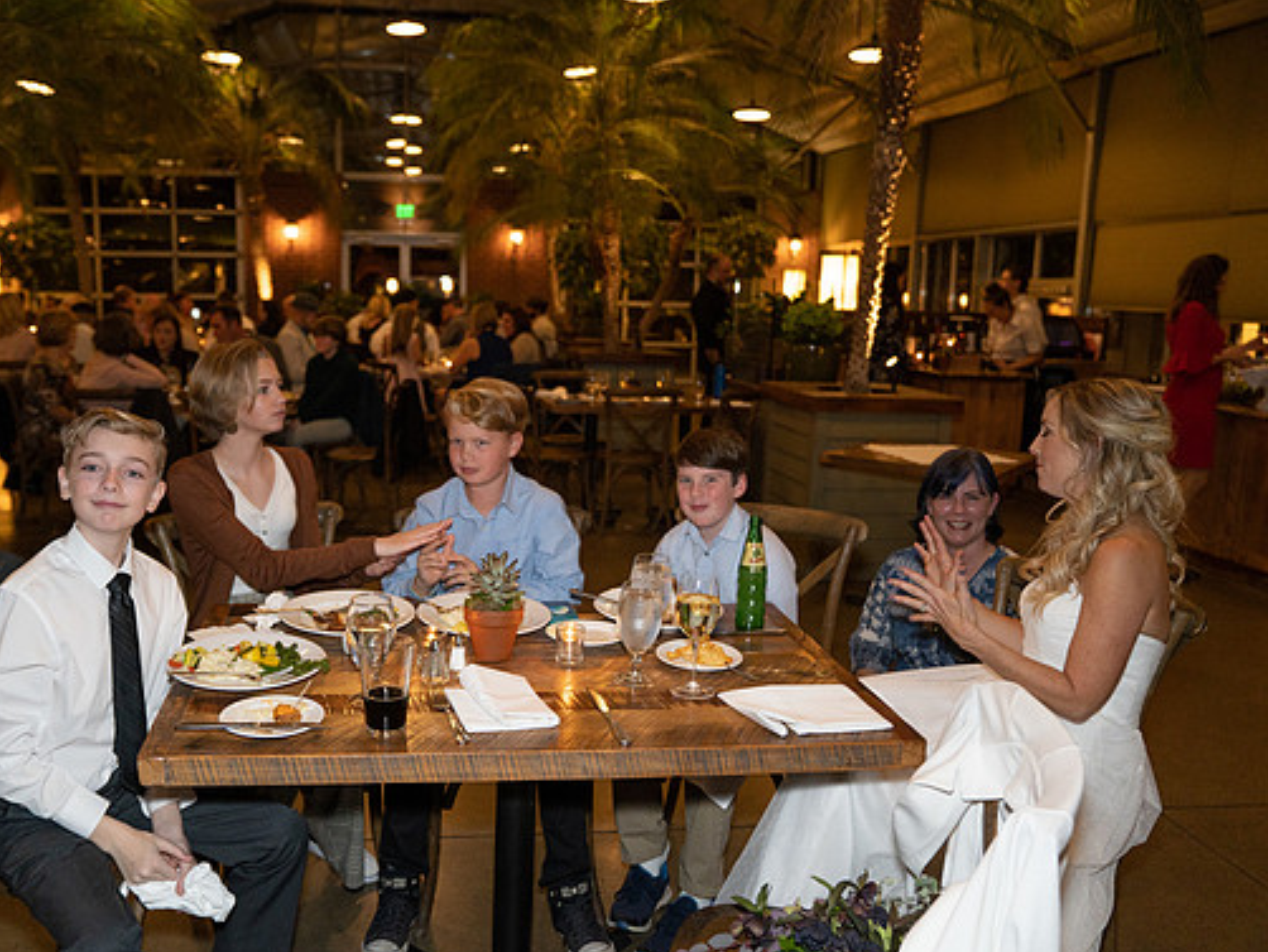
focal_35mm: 30
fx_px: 1099
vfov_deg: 46.8
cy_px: 486
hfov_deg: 59.7
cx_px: 546
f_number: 2.8
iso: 1250
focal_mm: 27
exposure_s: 1/125
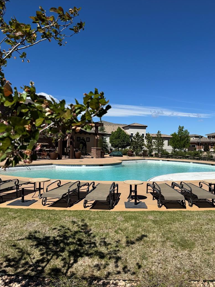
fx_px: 232
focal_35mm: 28
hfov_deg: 49.5
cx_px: 124
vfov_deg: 63.5
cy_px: 146
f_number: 1.78
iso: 80
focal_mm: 6.76
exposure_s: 1/7092
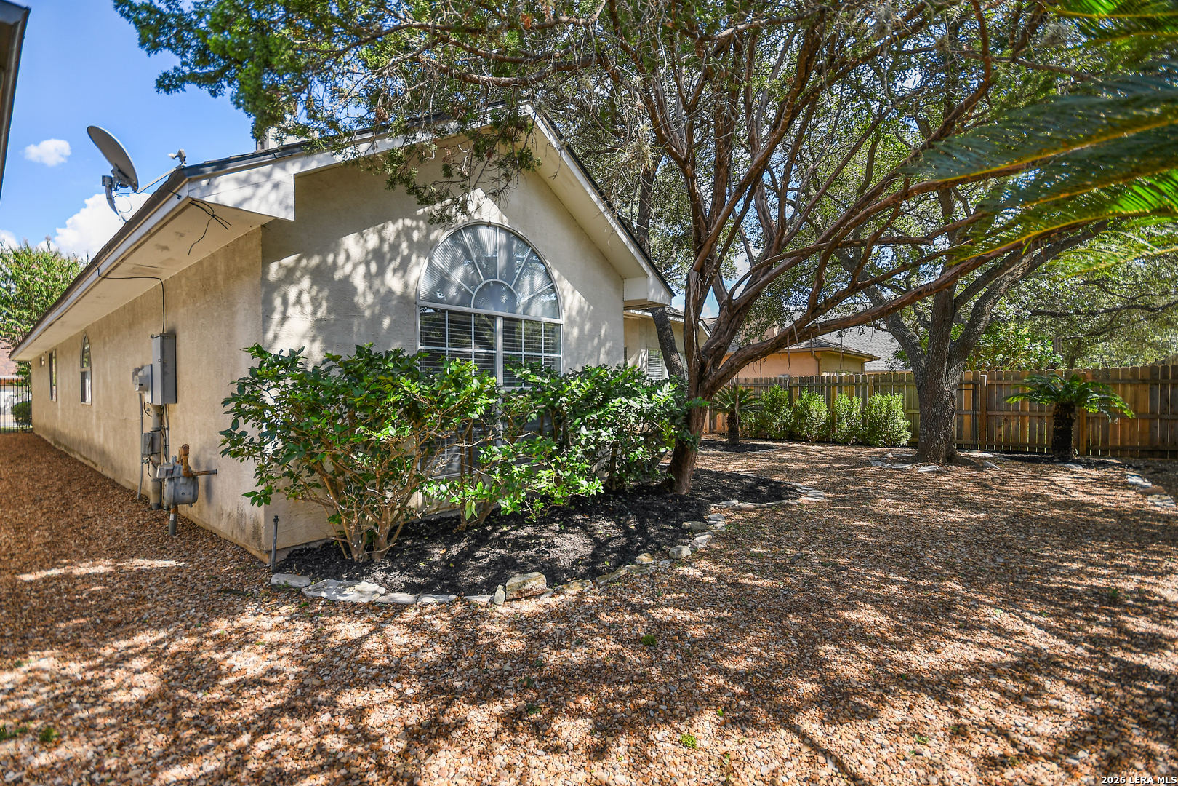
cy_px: 393
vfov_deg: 77.3
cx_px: 589
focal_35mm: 15
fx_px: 491
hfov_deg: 100.4
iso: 125
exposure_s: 1/30
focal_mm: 10
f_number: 5.6
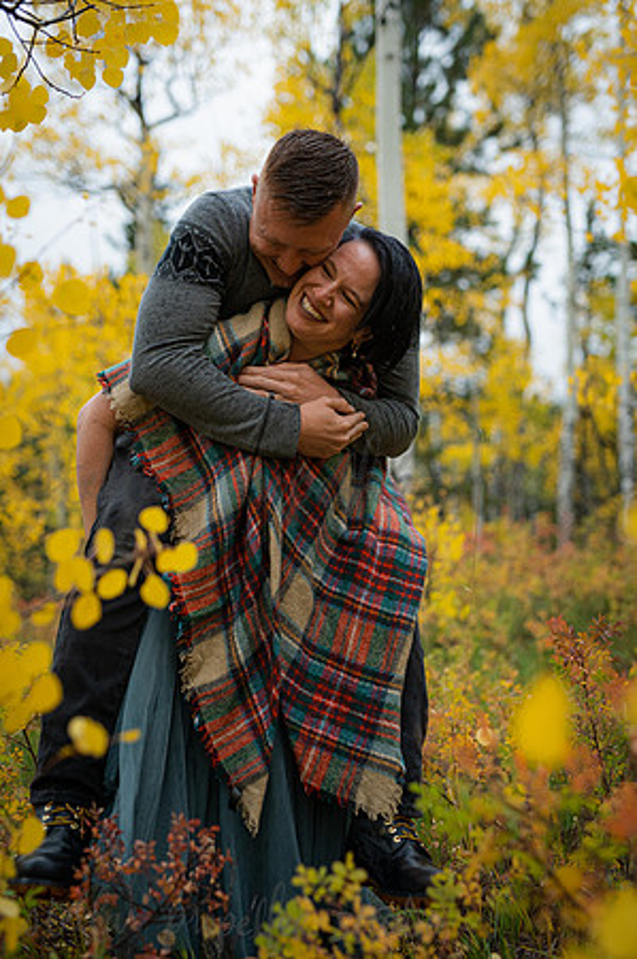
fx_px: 1330
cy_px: 480
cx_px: 318
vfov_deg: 39.6
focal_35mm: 50
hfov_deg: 26.9
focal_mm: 50
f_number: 2.5
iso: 1250
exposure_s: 1/640
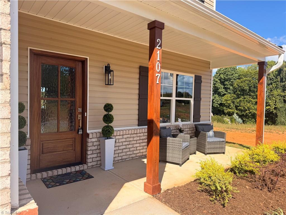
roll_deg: -1.3
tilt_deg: -1.1
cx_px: 143
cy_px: 108
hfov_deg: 71.6
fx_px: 198
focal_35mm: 24
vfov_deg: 56.8
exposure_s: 1/2370
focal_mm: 6.76
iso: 80
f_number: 1.78
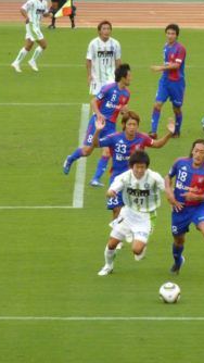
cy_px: 183
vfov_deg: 4.9
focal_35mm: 440
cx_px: 140
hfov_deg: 2.8
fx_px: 4229
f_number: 4.9
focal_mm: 49.2
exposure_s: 1/320
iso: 800
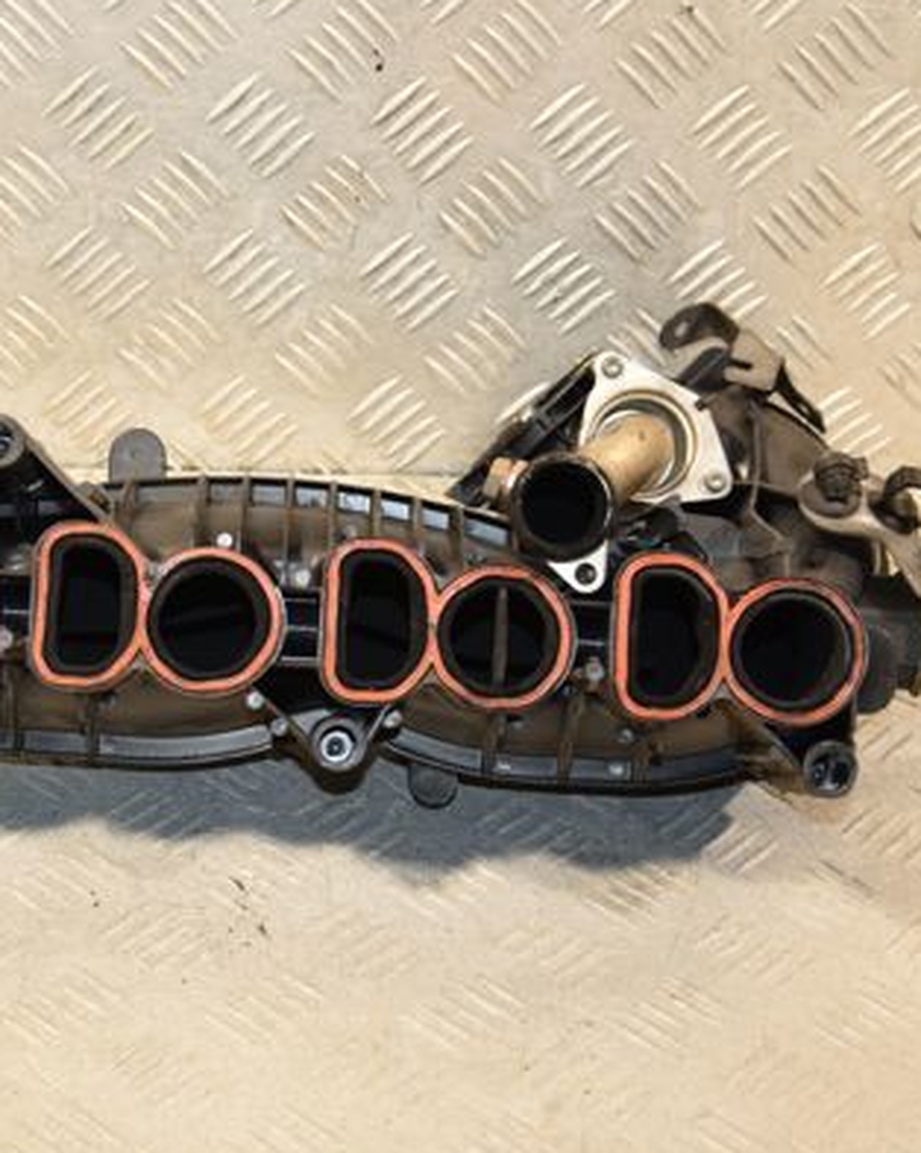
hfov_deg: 19.6
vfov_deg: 24.5
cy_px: 593
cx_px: 276
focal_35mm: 78
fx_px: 2660
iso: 800
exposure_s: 1/200
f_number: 5
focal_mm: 34
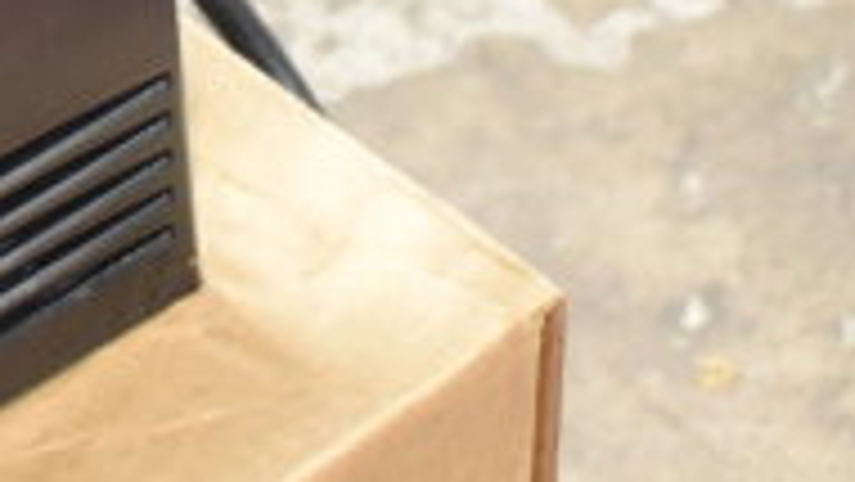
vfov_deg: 5.4
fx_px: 4808
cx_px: -360
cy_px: -1020
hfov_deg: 9.9
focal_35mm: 212
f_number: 4.2
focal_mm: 28
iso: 1400
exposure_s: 1/50
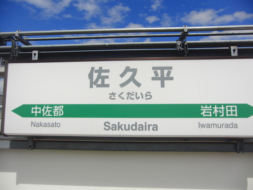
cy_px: 95
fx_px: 175
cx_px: 126
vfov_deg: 56.8
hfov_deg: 71.6
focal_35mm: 24
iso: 100
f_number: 7.5
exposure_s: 1/500
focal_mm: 4.3
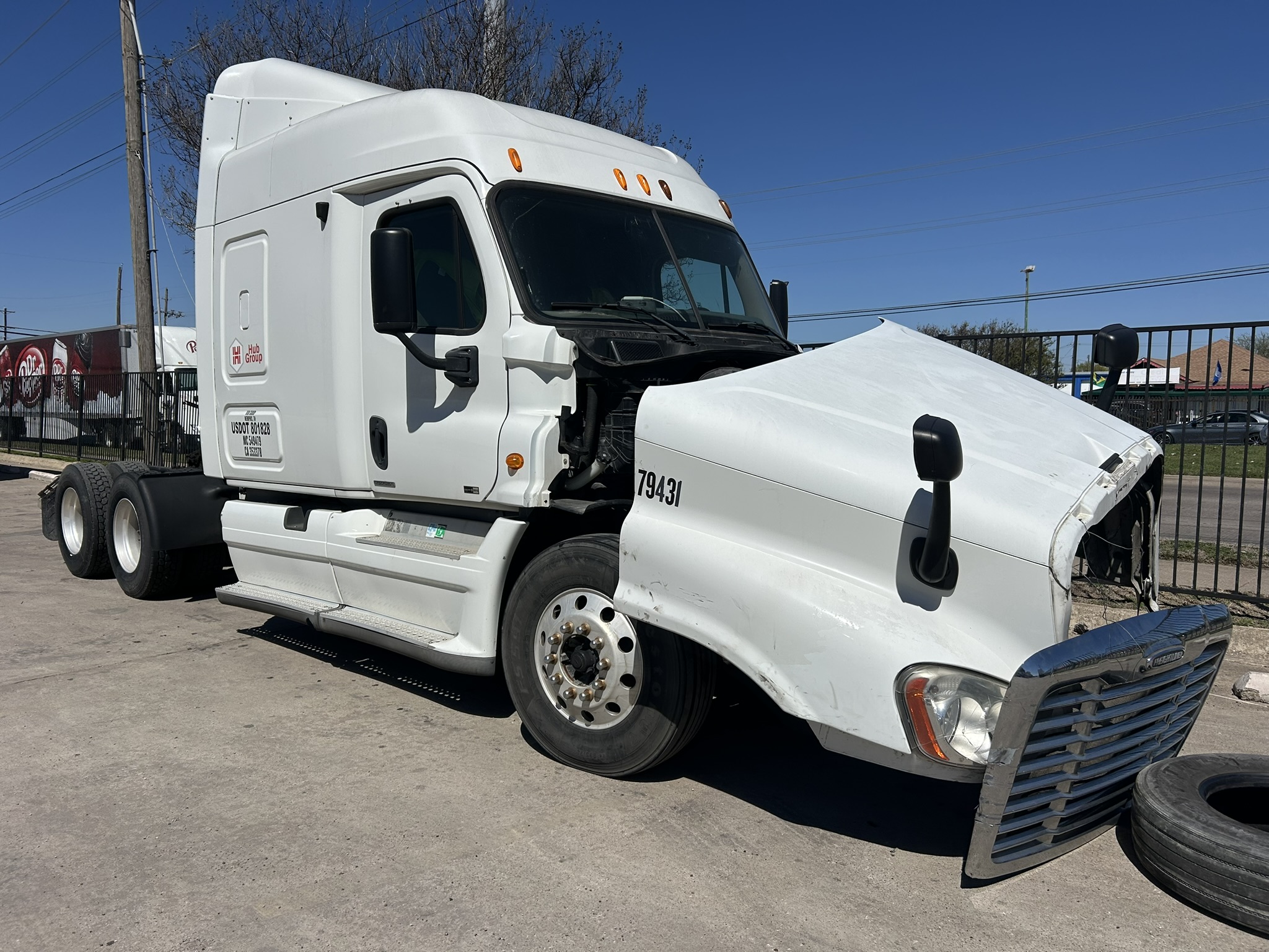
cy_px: 476
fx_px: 953
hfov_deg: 67.3
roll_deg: -1.0
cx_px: 634
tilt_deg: -4.6
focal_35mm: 26
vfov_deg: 53.1
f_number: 1.5
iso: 50
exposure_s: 1/12658
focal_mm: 5.7
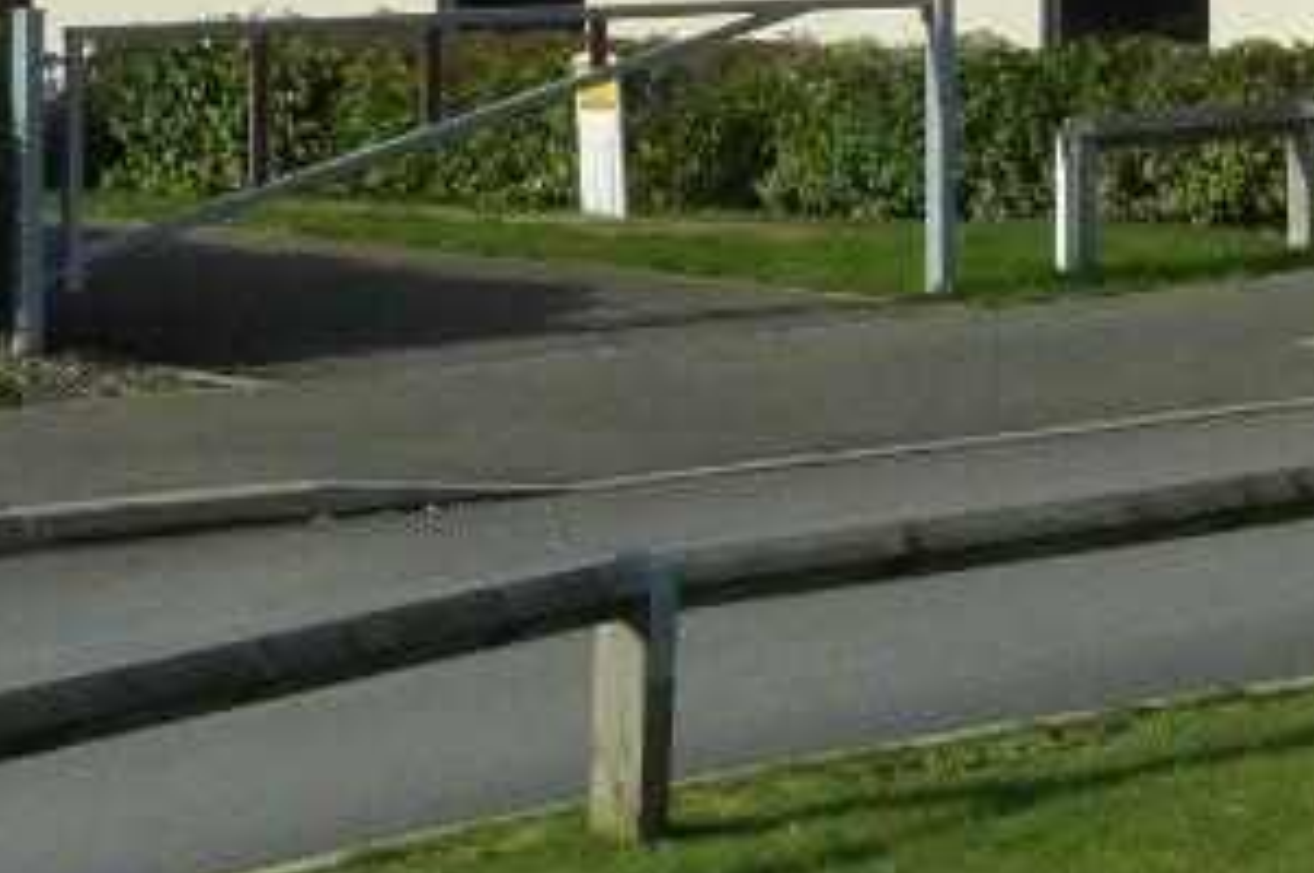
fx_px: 6198
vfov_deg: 7.8
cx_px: 1593
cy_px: -755
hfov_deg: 11.8
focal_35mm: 170
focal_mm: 7.9
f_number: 5.6
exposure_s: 1/500
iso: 125
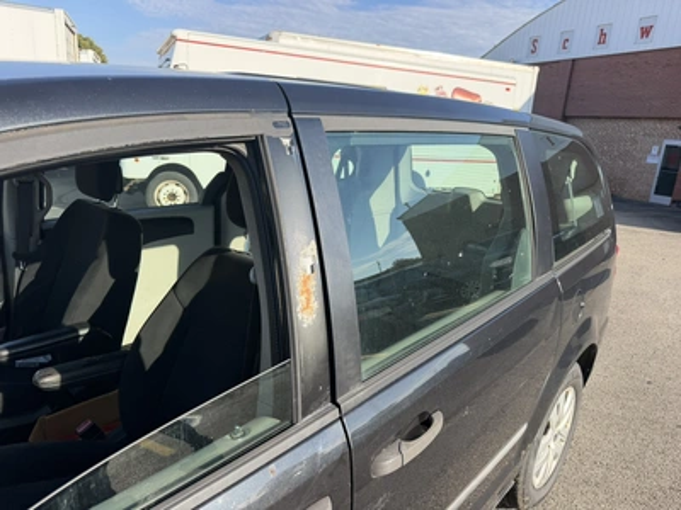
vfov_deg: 56.8
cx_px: 340
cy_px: 255
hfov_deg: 71.6
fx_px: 472
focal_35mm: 24
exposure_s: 1/2299
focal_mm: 6.76
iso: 100
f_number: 1.78
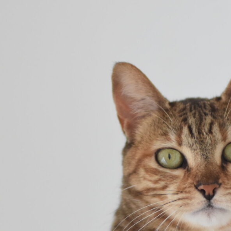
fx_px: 2395
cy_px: 314
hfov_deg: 5.5
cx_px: 156
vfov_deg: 5.5
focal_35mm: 317
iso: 900
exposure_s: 1/500
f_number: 2
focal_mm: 85
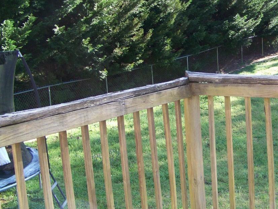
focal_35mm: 56
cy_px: 86
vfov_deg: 26.1
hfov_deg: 33.9
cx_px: 194
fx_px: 450
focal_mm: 5.85
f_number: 2.8
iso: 63
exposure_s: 1/100
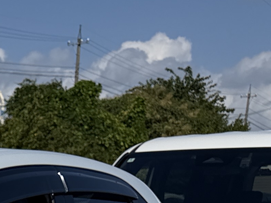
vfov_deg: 10.8
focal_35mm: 122
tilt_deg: -10.1
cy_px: 440
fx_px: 955
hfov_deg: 13.8
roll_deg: +2.3
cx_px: -266
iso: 80
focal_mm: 6.76
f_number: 1.78
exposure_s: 1/11905
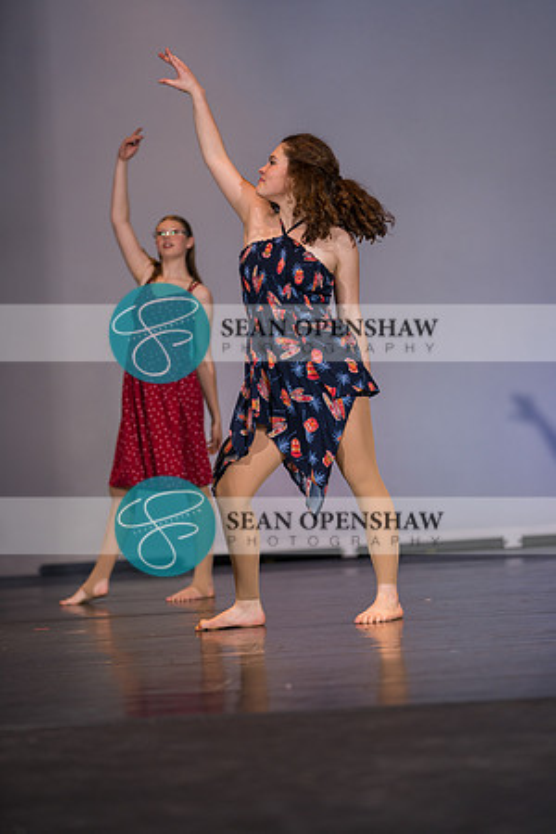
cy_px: 417
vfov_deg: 21.5
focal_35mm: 95
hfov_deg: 14.4
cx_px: 278
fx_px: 2201
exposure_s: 1/500
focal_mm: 95
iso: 500
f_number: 2.8
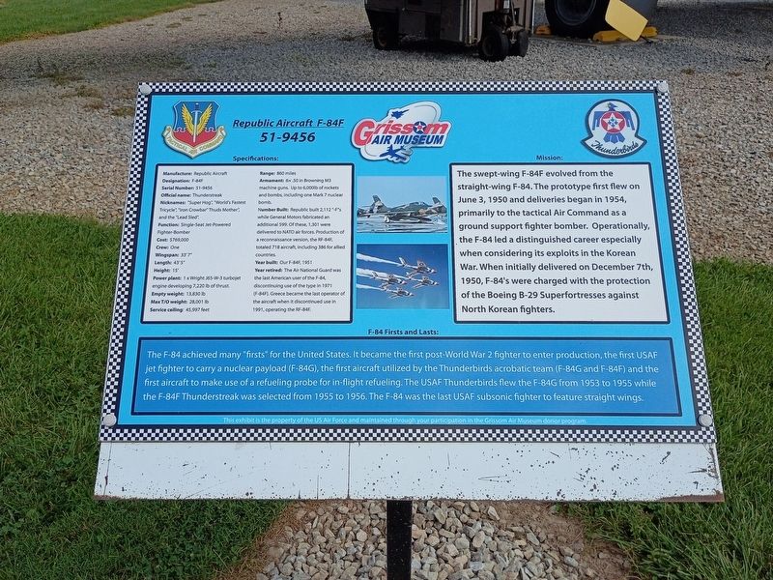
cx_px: 386
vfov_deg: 48.2
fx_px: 648
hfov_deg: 61.7
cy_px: 290
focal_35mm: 29
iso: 103
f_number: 1.8
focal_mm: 4.27
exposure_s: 1/1634
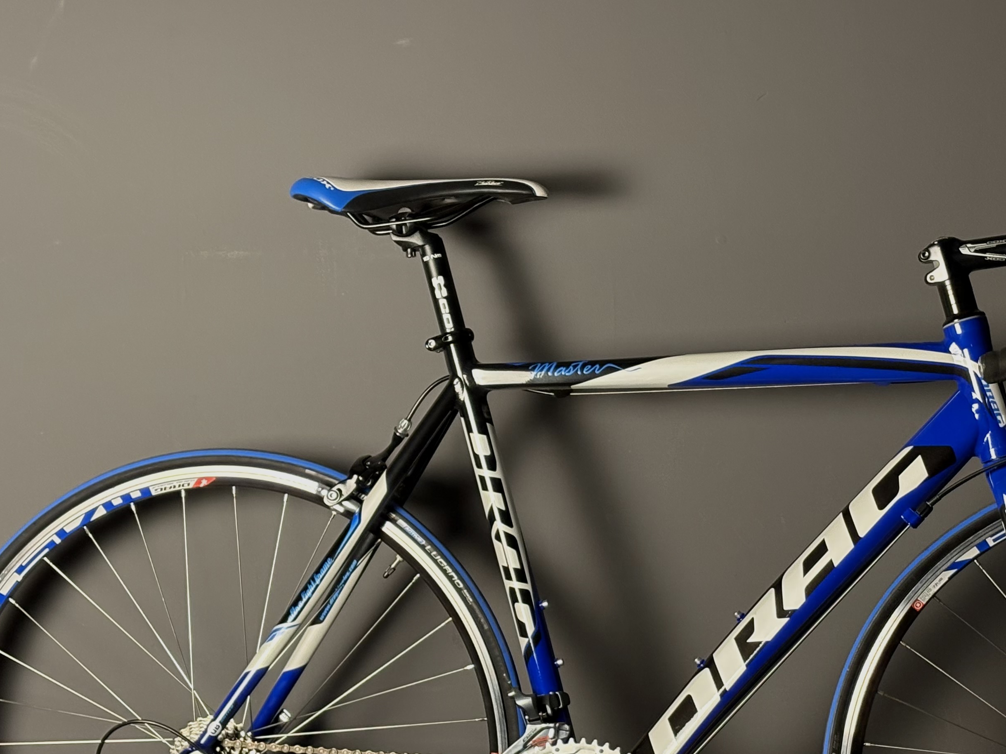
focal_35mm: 86
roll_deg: +0.1
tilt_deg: -7.5
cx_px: 710
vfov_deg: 17.1
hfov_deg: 22.6
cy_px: 583
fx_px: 2499
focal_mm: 5.96
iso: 160
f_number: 1.6
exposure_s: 1/50
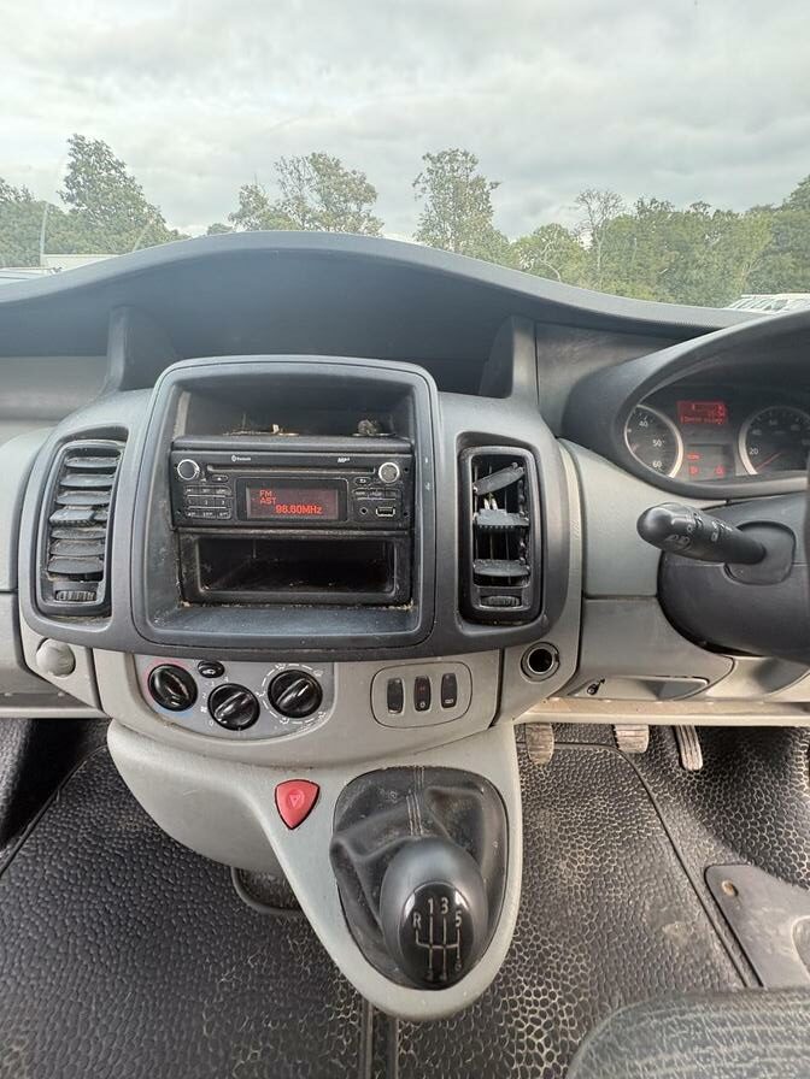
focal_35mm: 14
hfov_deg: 85.7
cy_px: 540
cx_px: 405
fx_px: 437
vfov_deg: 102.1
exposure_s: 1/99
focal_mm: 2.22
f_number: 2.2
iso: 160
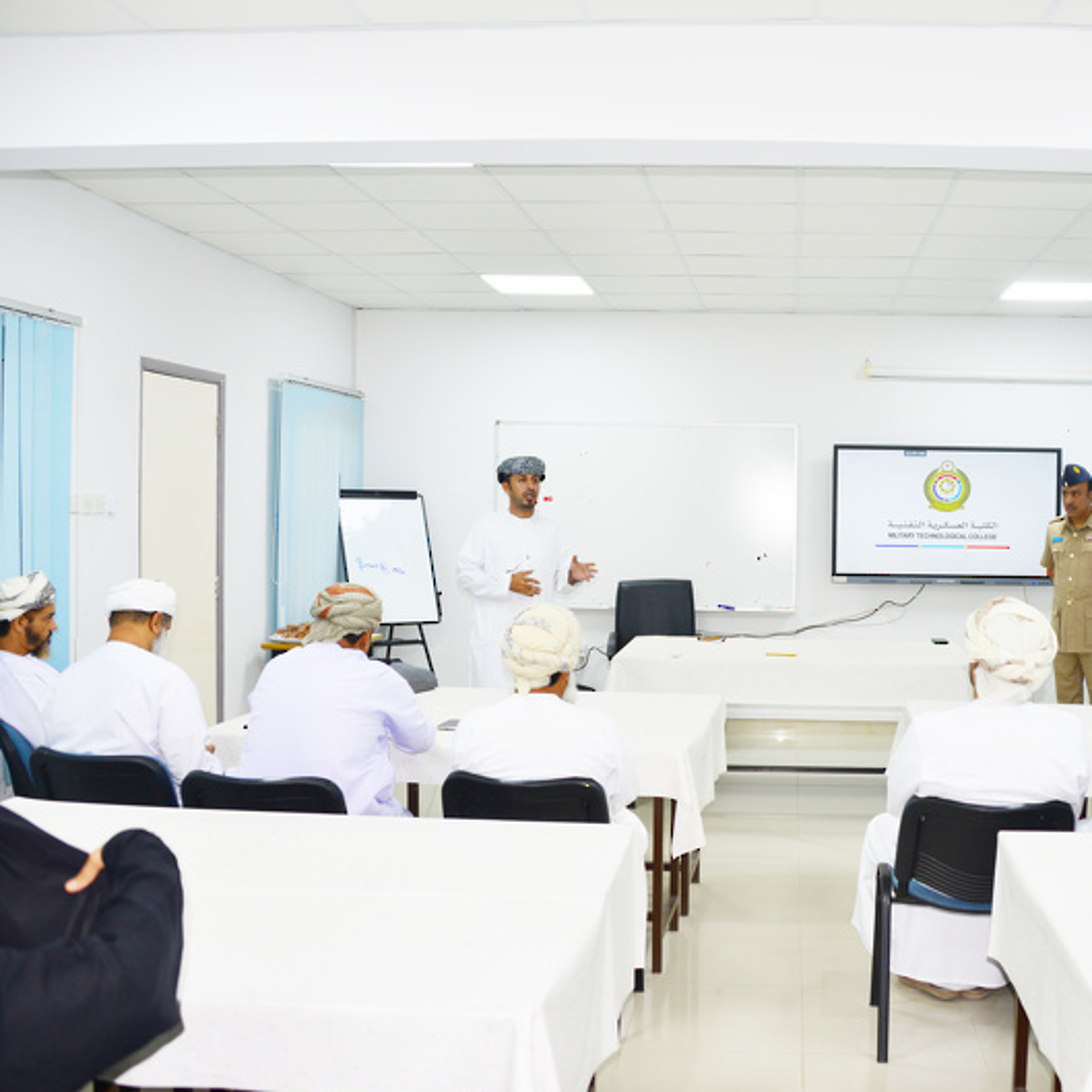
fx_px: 1285
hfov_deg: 45.1
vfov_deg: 46.0
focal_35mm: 36
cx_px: 758
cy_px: 549
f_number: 3.5
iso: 250
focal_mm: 28
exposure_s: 1/125
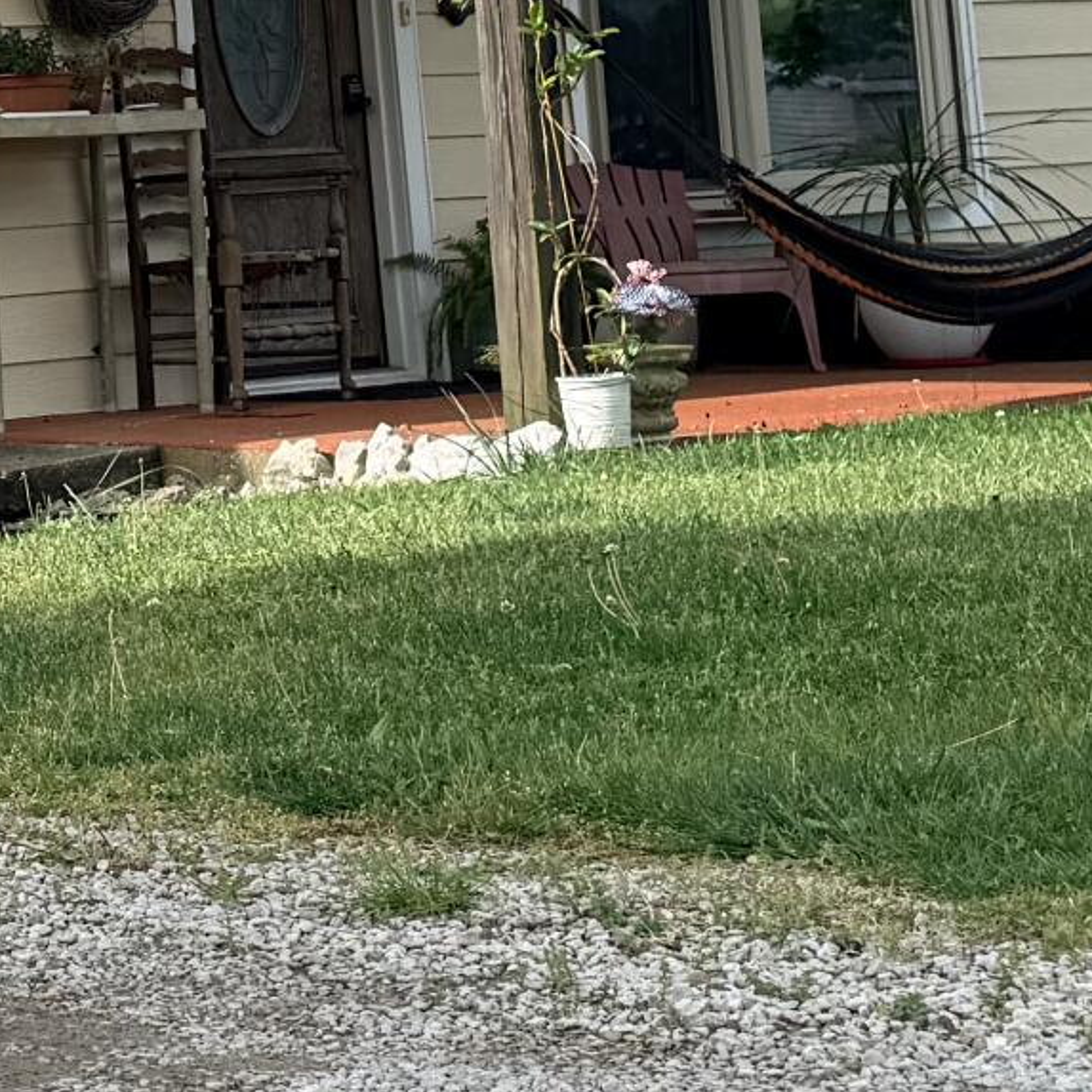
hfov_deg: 14.4
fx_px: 3962
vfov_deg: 15.4
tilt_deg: +3.4
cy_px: 38
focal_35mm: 111
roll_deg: +3.7
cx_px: -667
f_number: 1.78
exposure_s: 1/3425
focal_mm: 6.76
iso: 80
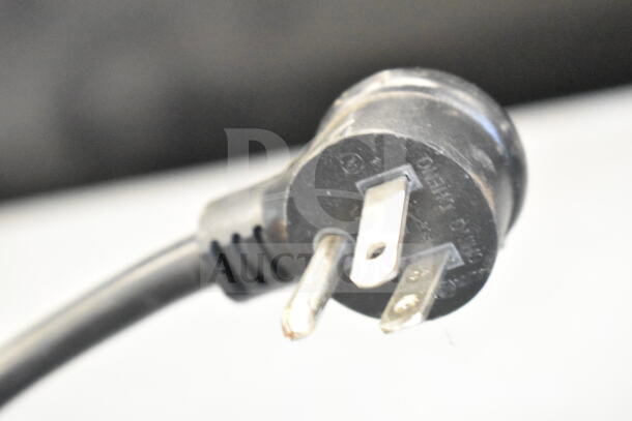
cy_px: 210
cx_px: 316
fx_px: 1449
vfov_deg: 16.6
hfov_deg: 24.6
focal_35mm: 82
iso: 18000
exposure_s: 1/100
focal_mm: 55
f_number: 5.6
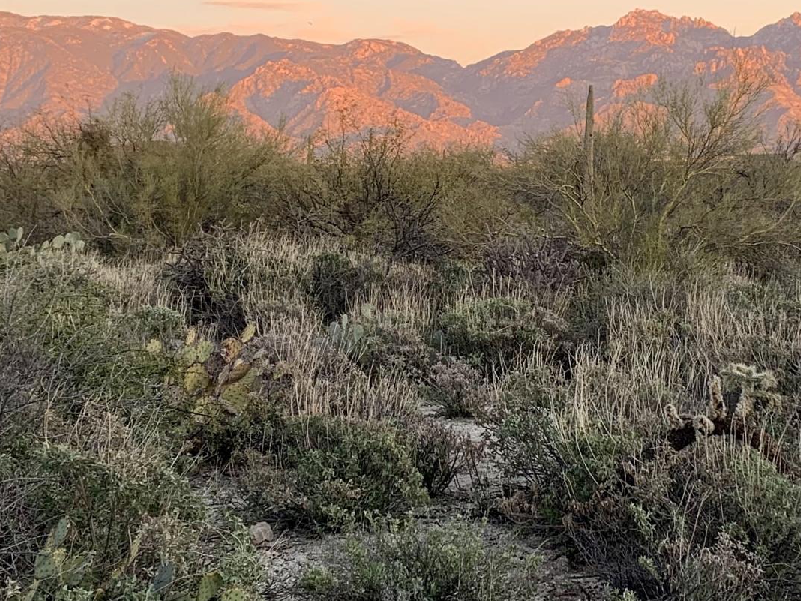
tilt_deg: -2.4
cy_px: 224
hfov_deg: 26.5
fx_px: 1689
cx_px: 535
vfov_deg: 20.1
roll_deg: +1.6
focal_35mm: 73
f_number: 1.8
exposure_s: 1/121
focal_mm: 4.25
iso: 25
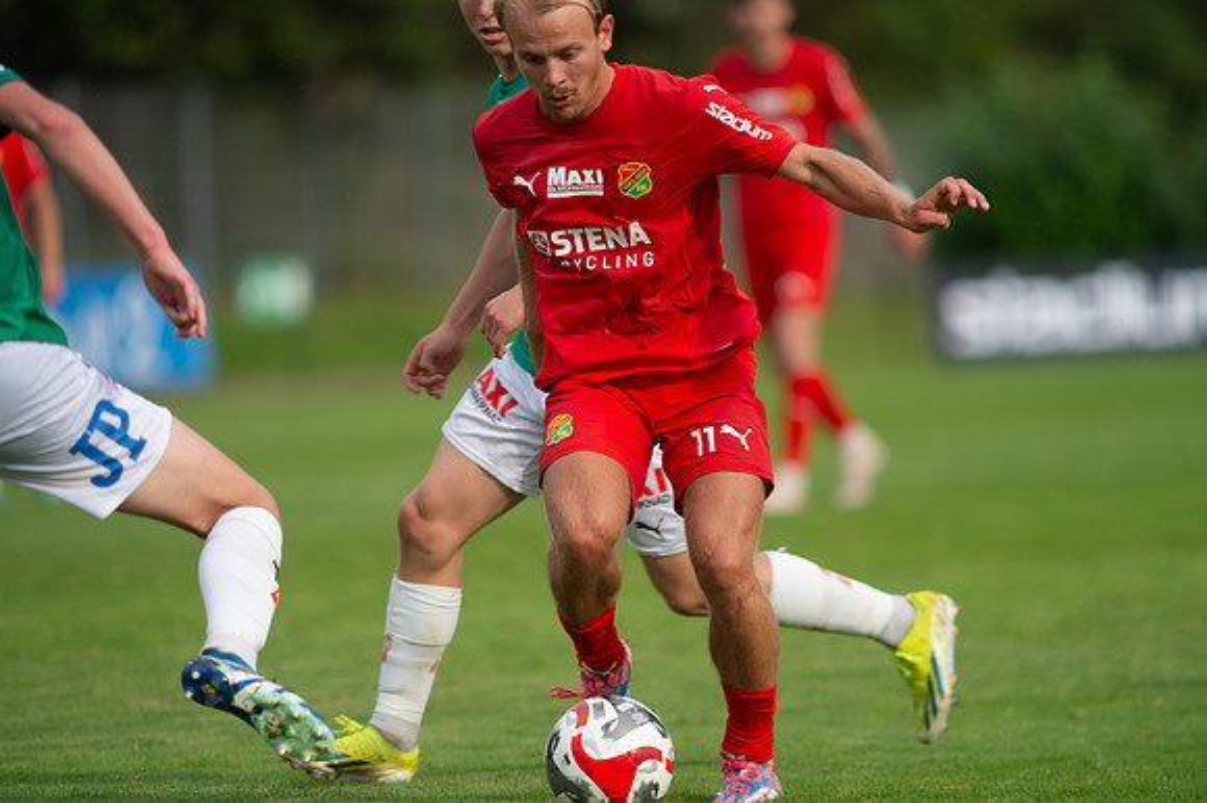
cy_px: 402
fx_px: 14073
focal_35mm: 420
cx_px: 604
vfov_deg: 3.3
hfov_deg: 4.9
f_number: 4
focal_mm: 420
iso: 220
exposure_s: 1/1000
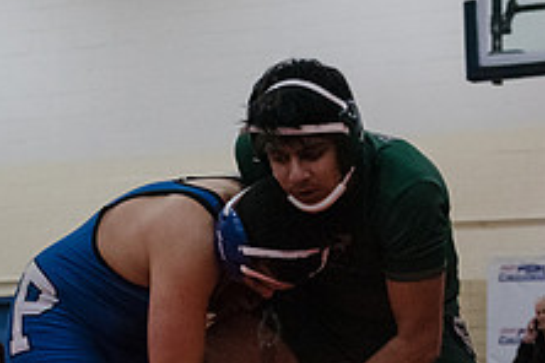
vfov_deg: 10.8
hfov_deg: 16.3
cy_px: 347
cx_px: 268
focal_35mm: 126
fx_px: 1907
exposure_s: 1/400
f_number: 3.2
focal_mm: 45
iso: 8000
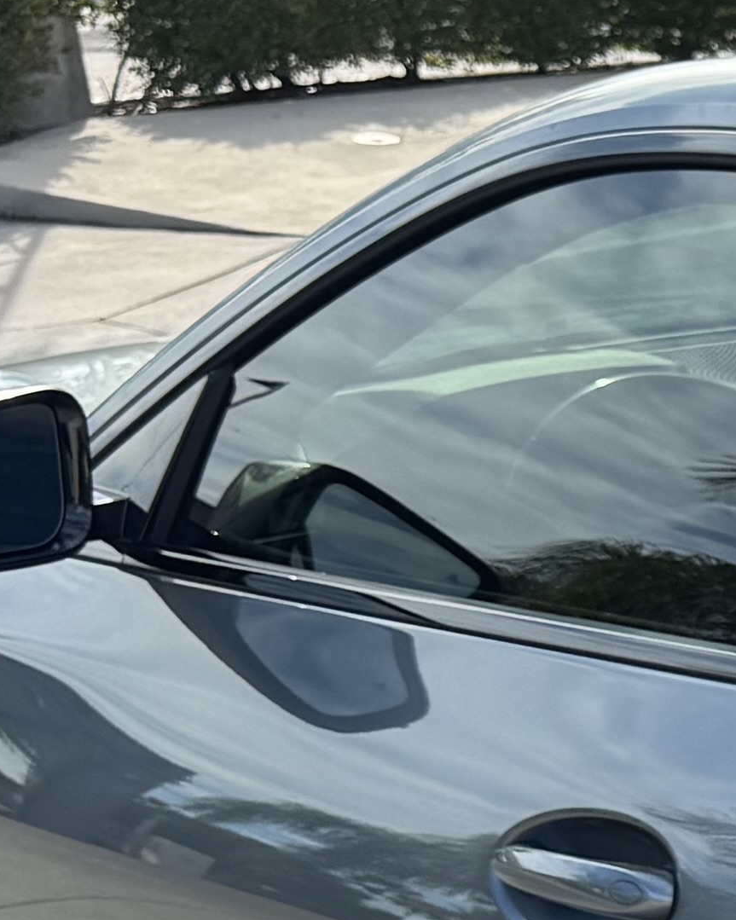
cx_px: 1866
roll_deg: +1.0
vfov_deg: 15.1
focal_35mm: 124
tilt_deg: -20.1
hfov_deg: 10.4
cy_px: 1064
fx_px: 3377
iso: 80
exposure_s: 1/1597
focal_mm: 6.76
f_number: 1.78
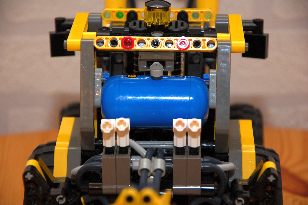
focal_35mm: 158
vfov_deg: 8.7
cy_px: 102
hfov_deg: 13.1
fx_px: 1345
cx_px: 154
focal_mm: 105
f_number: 5.6
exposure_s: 1/60
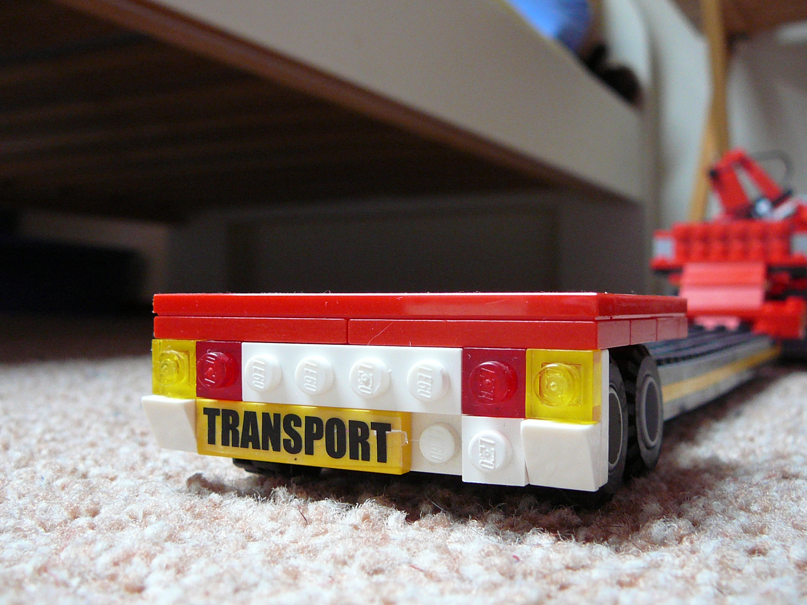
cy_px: 313
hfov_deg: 46.7
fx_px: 933
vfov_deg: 36.0
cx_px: 364
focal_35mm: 40
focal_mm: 5.2
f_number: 2.8
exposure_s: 1/13
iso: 200
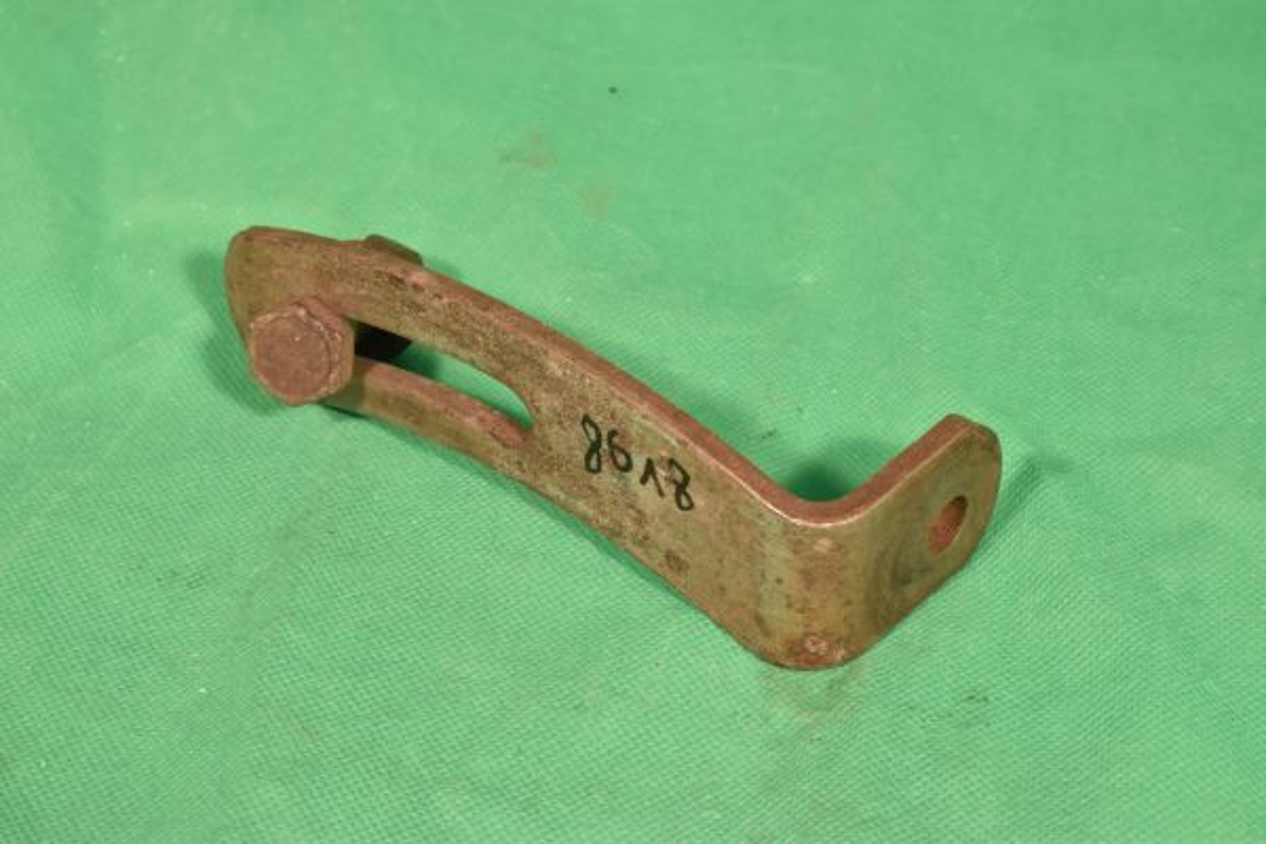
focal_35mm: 75
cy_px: 422
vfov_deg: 18.2
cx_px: 633
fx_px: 2637
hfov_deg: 27.0
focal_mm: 50
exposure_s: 1/80
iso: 1250
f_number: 14
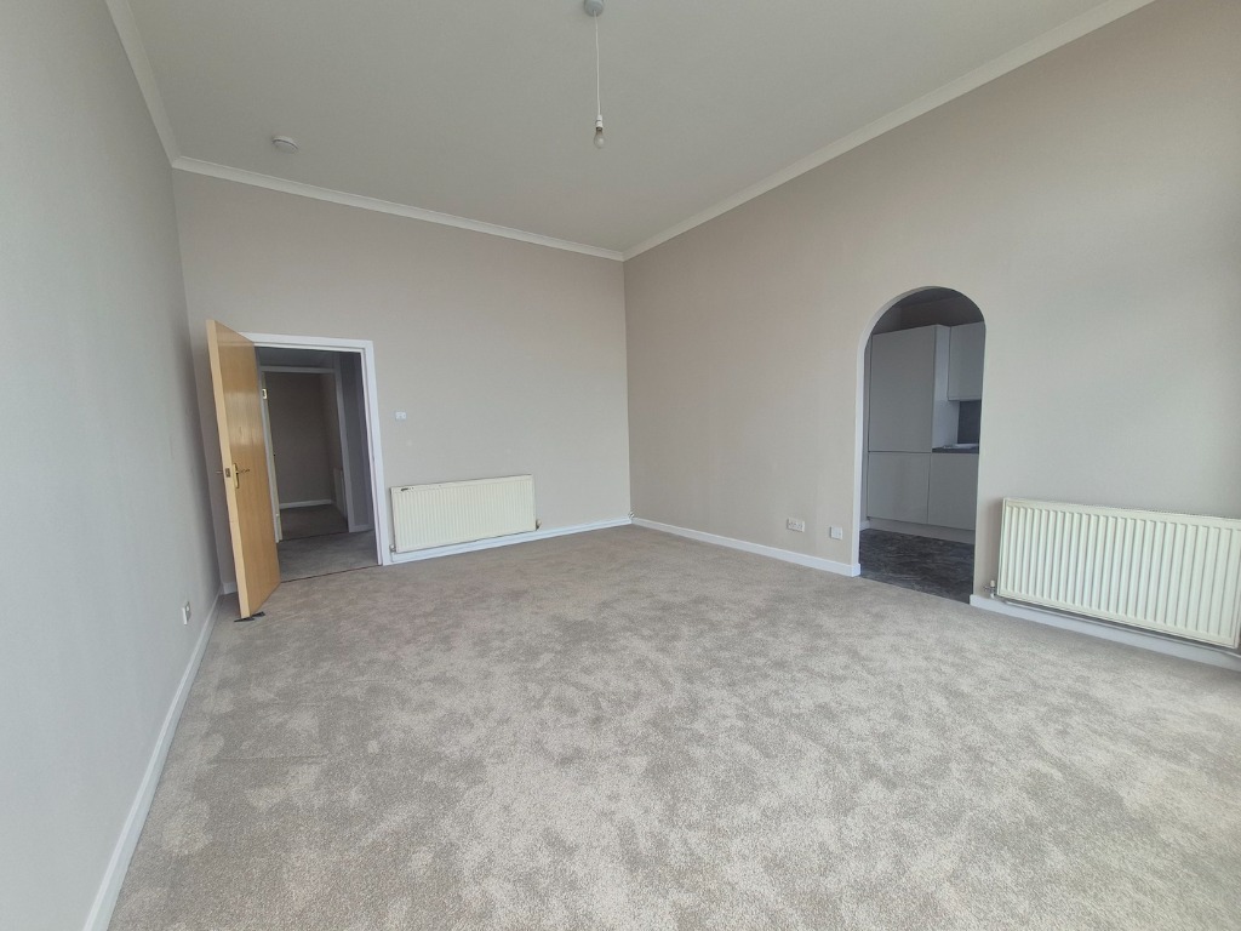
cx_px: 620
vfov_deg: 89.9
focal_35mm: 13
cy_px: 466
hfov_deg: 106.2
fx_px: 466
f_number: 2.2
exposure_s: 1/100
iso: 50
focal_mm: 1.74
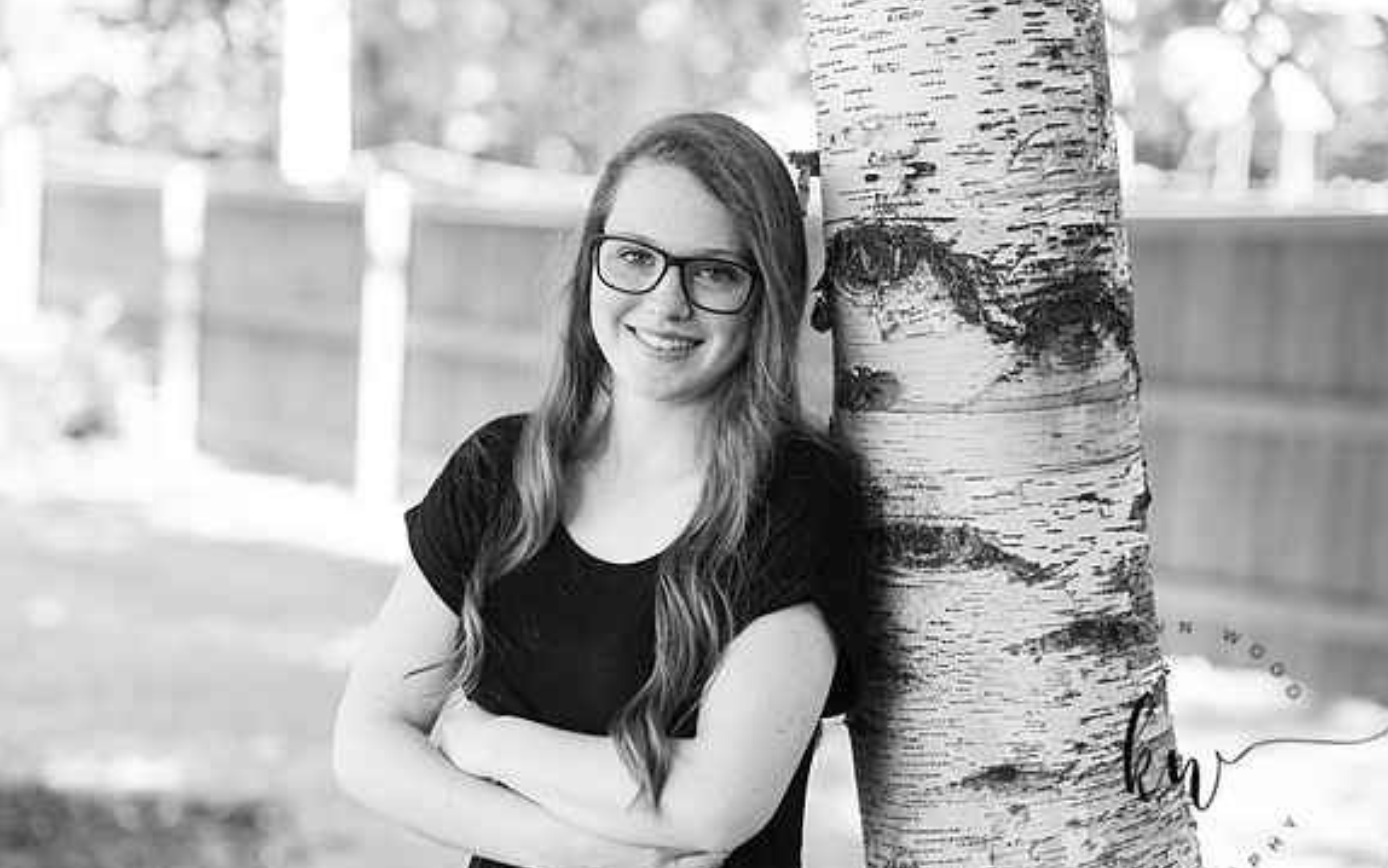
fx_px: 3897
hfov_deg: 20.2
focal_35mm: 103
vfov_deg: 12.7
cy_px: 444
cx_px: 699
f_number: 2.8
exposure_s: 1/200
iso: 400
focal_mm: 100
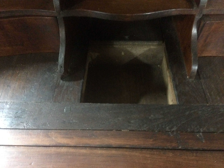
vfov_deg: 48.2
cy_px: 84
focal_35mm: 29
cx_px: 112
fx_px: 188
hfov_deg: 61.7
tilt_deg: -51.6
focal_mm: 4.15
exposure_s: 1/17
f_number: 2.2
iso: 2000
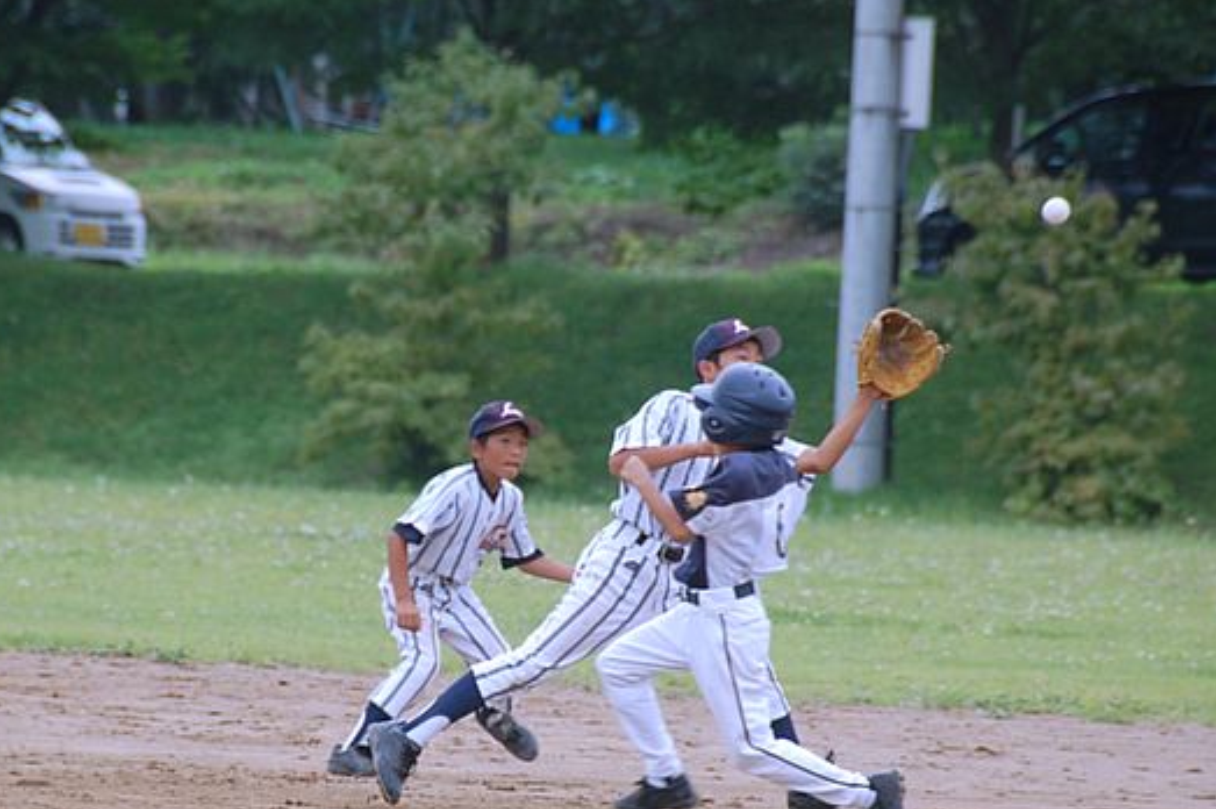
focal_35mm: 390
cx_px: 491
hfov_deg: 5.3
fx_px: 13165
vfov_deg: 3.5
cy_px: 572
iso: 400
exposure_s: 1/800
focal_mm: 170
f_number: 5.6
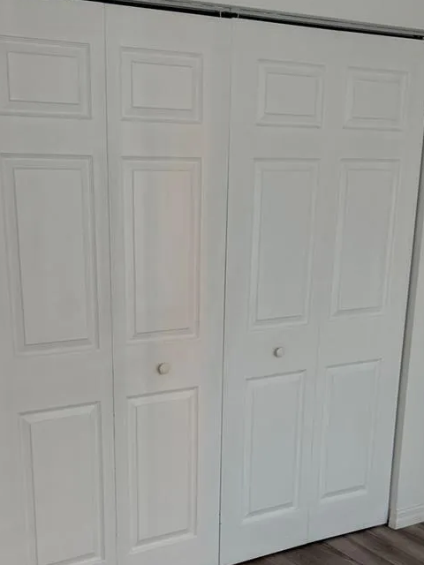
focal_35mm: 45
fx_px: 735
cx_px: 174
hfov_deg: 32.1
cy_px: 411
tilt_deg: -14.7
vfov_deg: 41.1
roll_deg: +1.3
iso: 250
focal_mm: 6.76
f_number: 1.78
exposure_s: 1/60
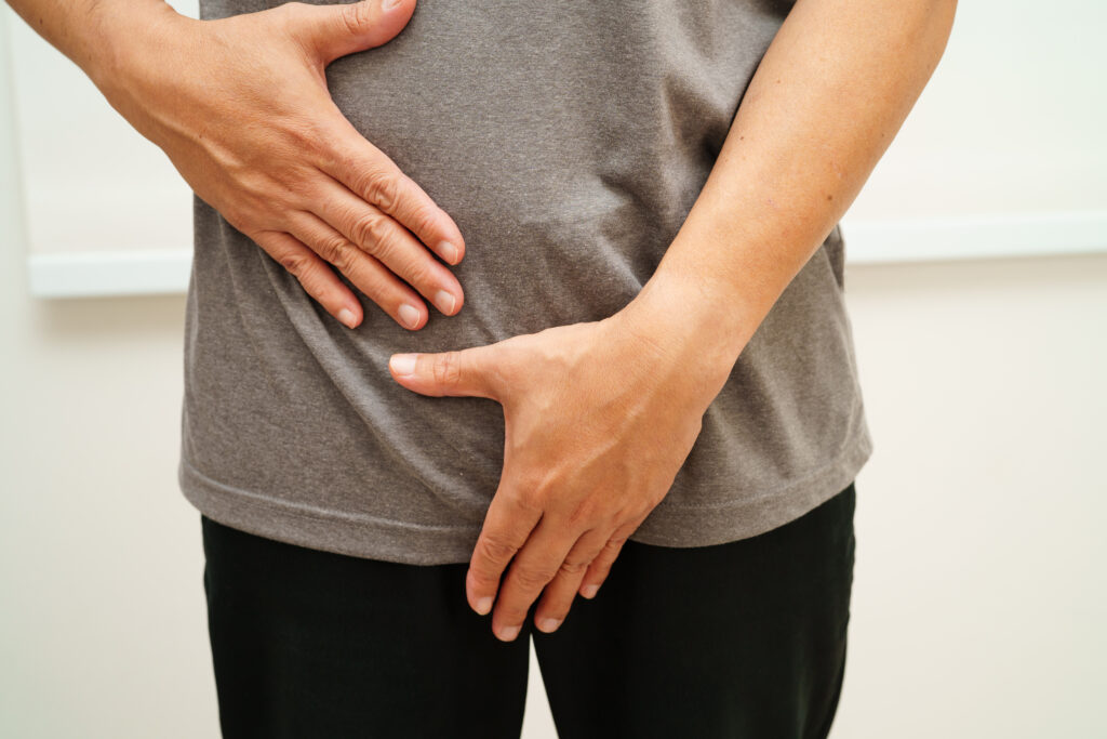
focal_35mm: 50
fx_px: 1538
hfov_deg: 39.6
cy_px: 370
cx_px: 554
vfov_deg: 27.0
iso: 400
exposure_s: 1/80
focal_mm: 50
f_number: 4
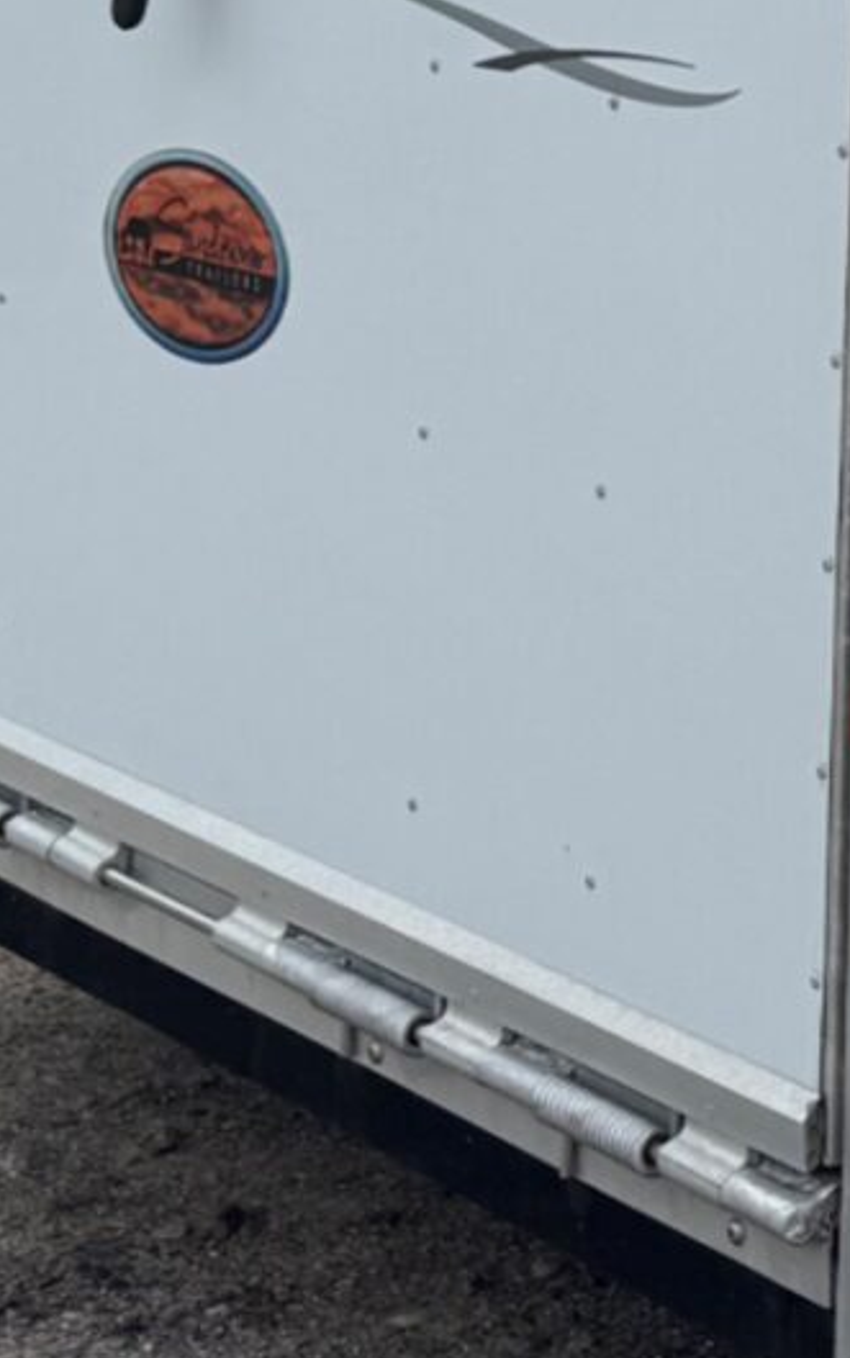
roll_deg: -2.7
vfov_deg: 15.8
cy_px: -596
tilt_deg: +1.2
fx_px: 4555
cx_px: 2255
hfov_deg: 9.2
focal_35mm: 123
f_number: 1.78
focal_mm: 6.76
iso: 80
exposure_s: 1/7092
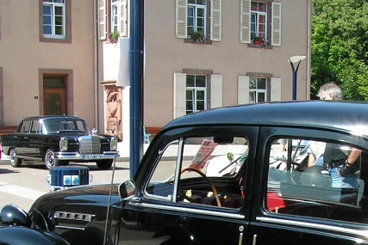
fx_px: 757
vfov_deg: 18.0
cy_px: 237
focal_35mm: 74
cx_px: 256
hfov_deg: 27.1
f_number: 5.6
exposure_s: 1/200
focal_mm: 5.8
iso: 50
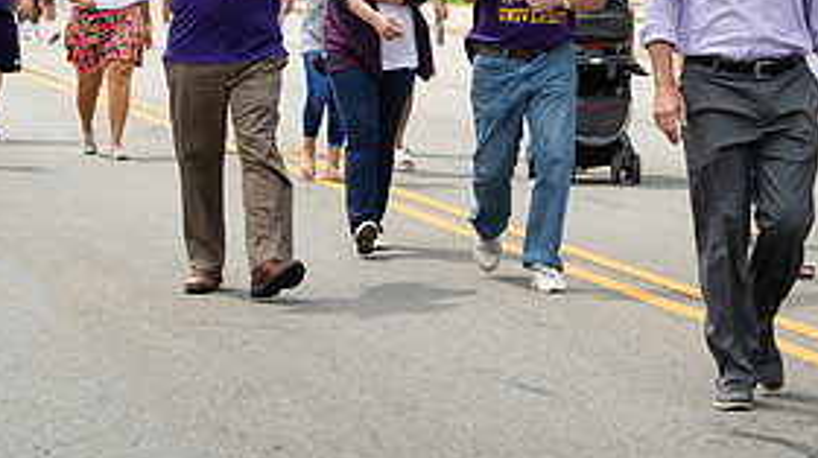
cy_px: -39
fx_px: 4335
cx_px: 318
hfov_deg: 10.8
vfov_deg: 6.0
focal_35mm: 200
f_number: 7.1
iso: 250
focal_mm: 92
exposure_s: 1/640
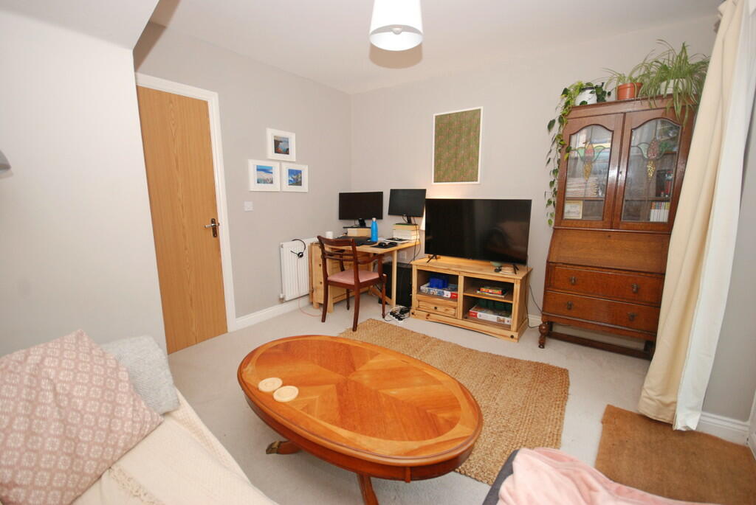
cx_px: 378
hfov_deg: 100.3
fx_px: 315
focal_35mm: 15
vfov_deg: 77.5
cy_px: 252
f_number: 4
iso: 400
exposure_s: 1/60
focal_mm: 10
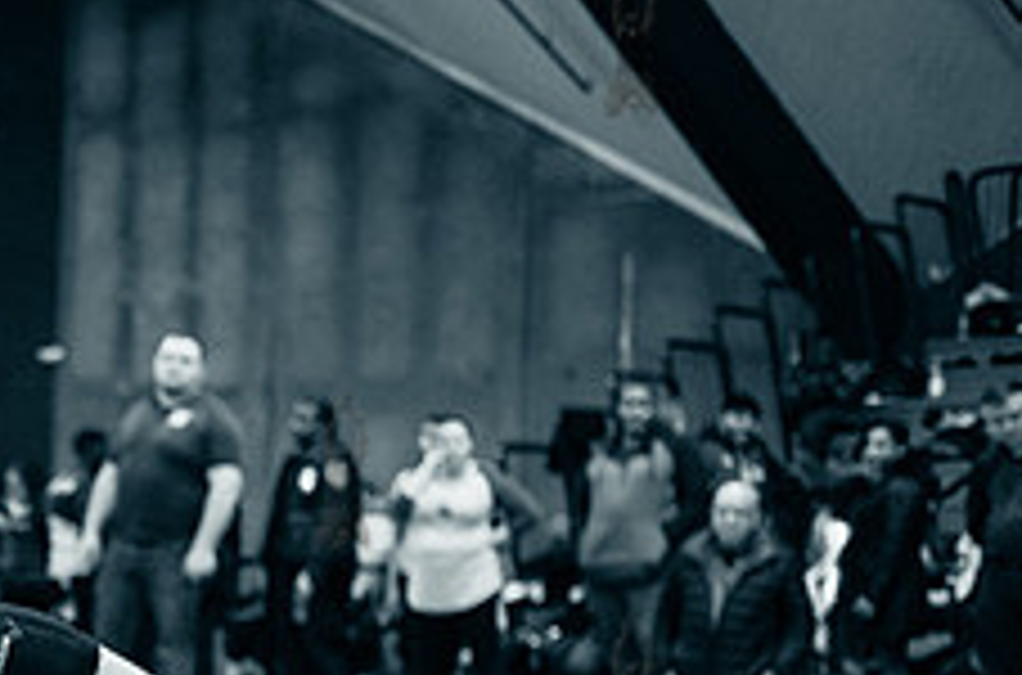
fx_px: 2605
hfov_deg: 20.5
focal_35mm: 92
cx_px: -267
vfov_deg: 14.5
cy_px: 713
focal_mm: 35
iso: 4000
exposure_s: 1/320
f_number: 3.2
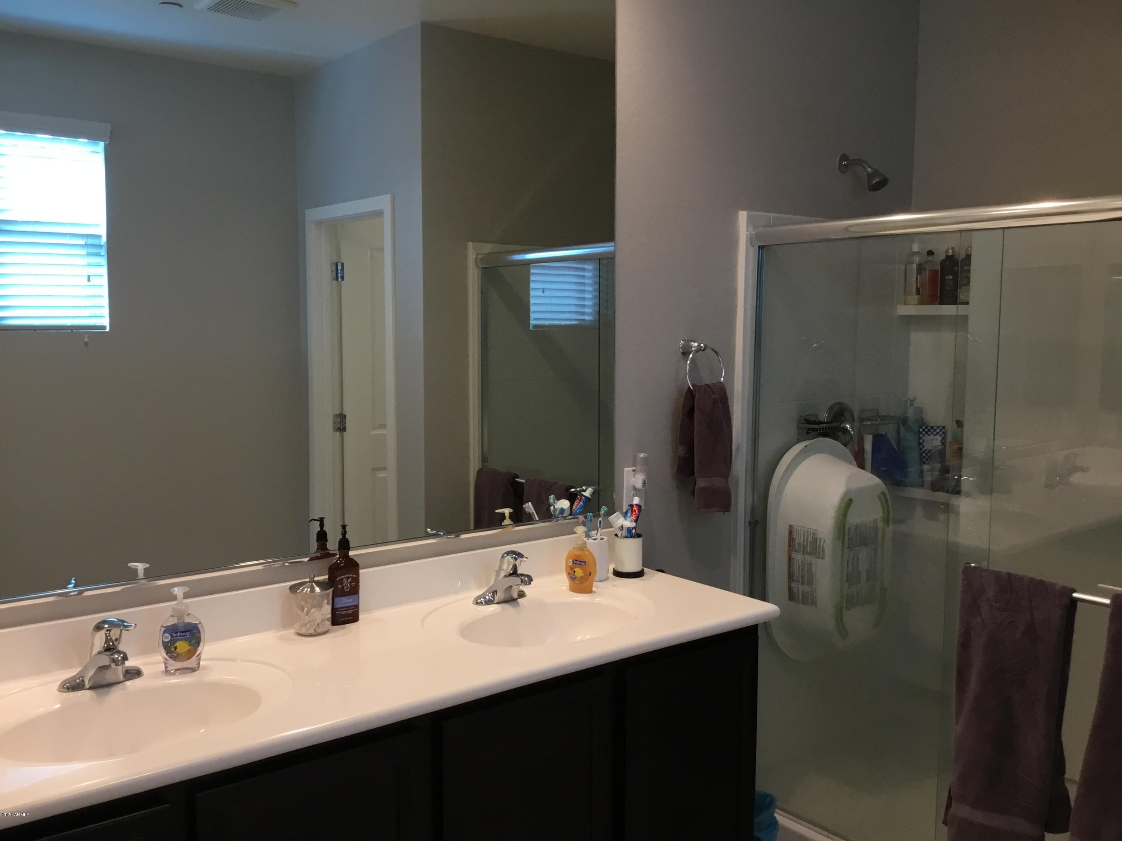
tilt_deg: -6.2
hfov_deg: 58.4
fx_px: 1005
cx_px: 561
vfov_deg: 45.4
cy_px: 420
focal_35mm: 31
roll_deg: -0.3
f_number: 2.4
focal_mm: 3.3
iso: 64
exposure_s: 1/30
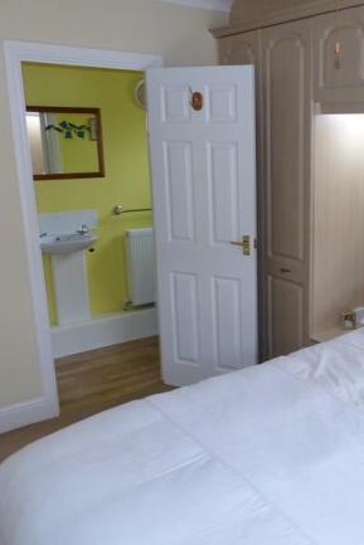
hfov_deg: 35.9
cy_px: 274
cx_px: 318
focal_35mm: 35
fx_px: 530
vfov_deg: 54.4
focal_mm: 4.5
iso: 200
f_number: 2.8
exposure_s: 1/60
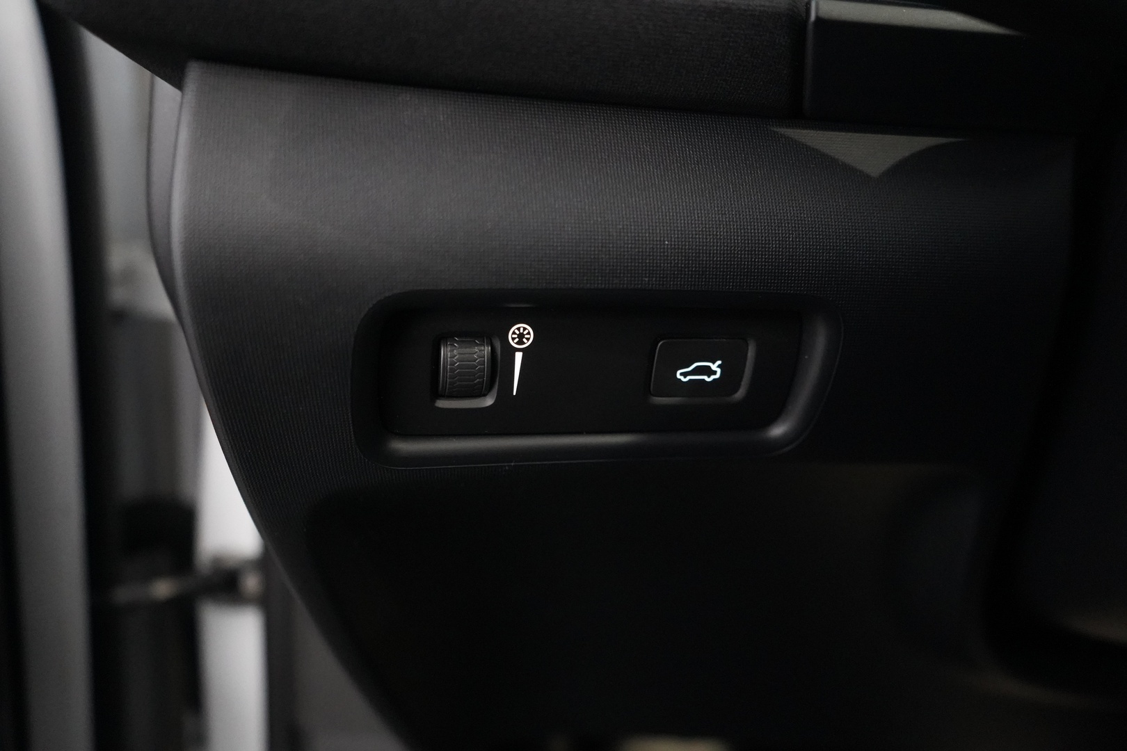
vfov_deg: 45.0
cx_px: 564
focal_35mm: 29
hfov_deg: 63.7
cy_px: 376
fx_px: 908
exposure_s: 1/80
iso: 12800
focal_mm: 29
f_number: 3.5
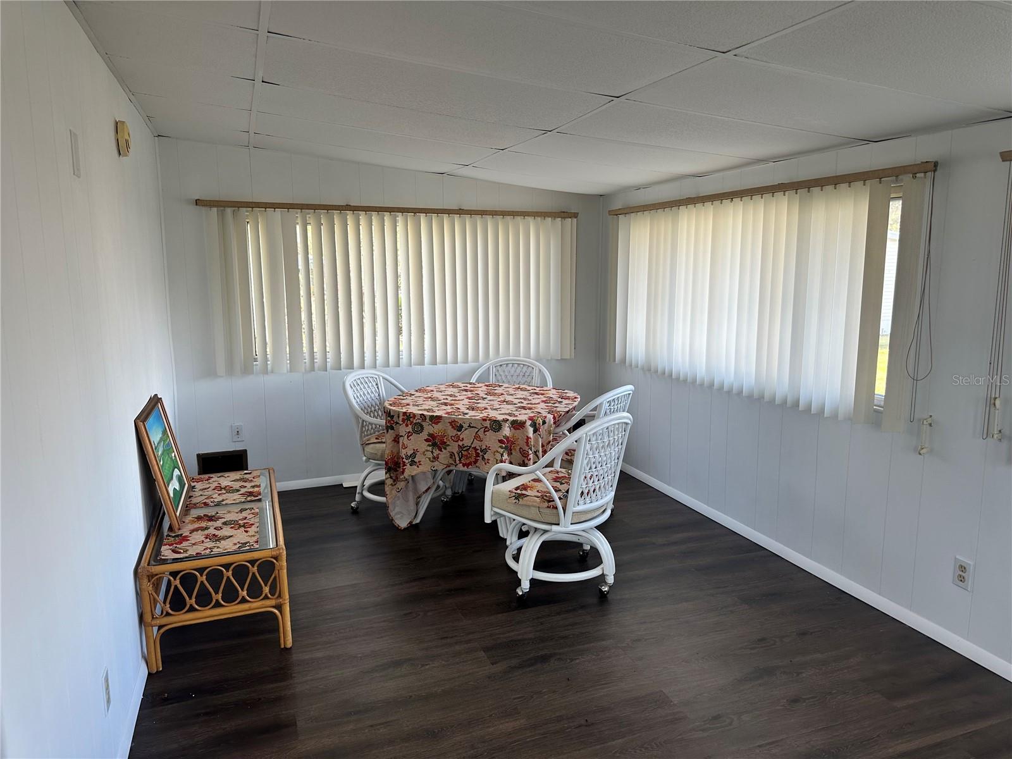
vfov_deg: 56.8
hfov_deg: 71.6
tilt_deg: -9.1
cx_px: 506
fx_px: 702
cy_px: 380
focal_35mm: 24
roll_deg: +0.6
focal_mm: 6.86
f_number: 1.78
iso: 100
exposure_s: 1/121
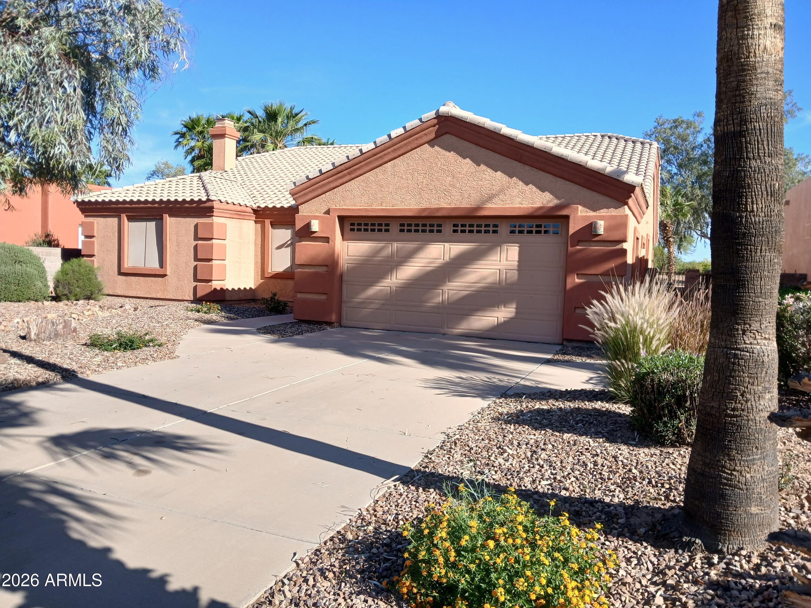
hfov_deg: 67.3
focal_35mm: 26
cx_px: 406
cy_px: 304
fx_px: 609
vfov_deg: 53.1
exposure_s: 1/454
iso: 20
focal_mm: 3.98
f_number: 1.8
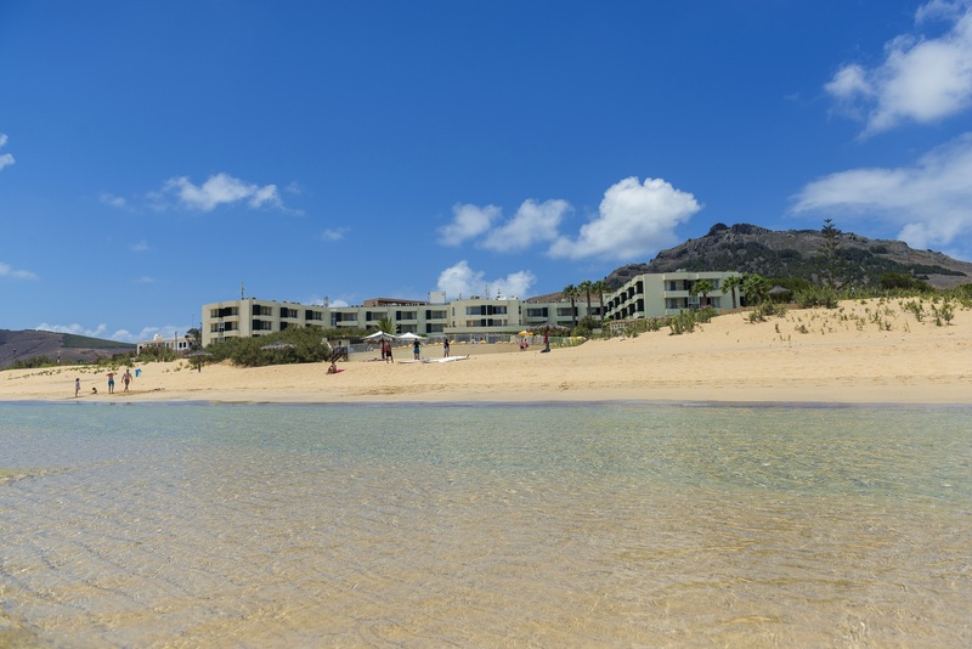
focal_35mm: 24
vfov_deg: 53.2
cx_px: 486
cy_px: 324
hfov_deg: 73.7
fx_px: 648
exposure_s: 1/3200
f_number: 5
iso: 250
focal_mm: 24
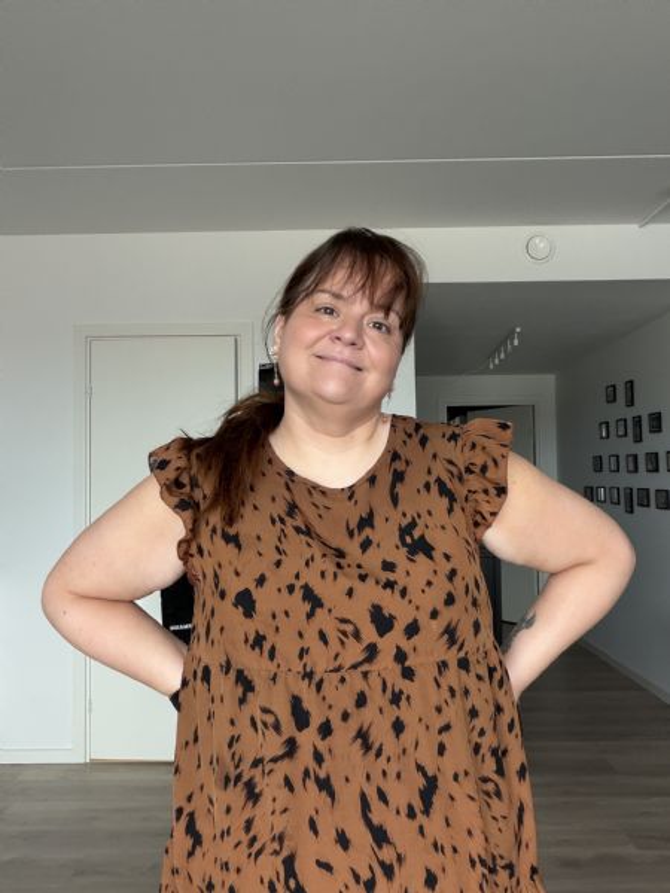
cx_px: 335
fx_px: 774
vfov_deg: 60.0
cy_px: 446
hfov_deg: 46.8
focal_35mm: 30
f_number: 1.9
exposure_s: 1/60
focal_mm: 2.71
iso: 100
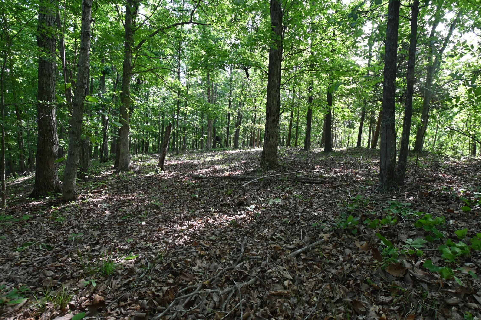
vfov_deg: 70.4
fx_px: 227
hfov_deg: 93.3
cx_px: 247
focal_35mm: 17
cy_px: 162
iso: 400
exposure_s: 1/125
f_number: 4.5
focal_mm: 10
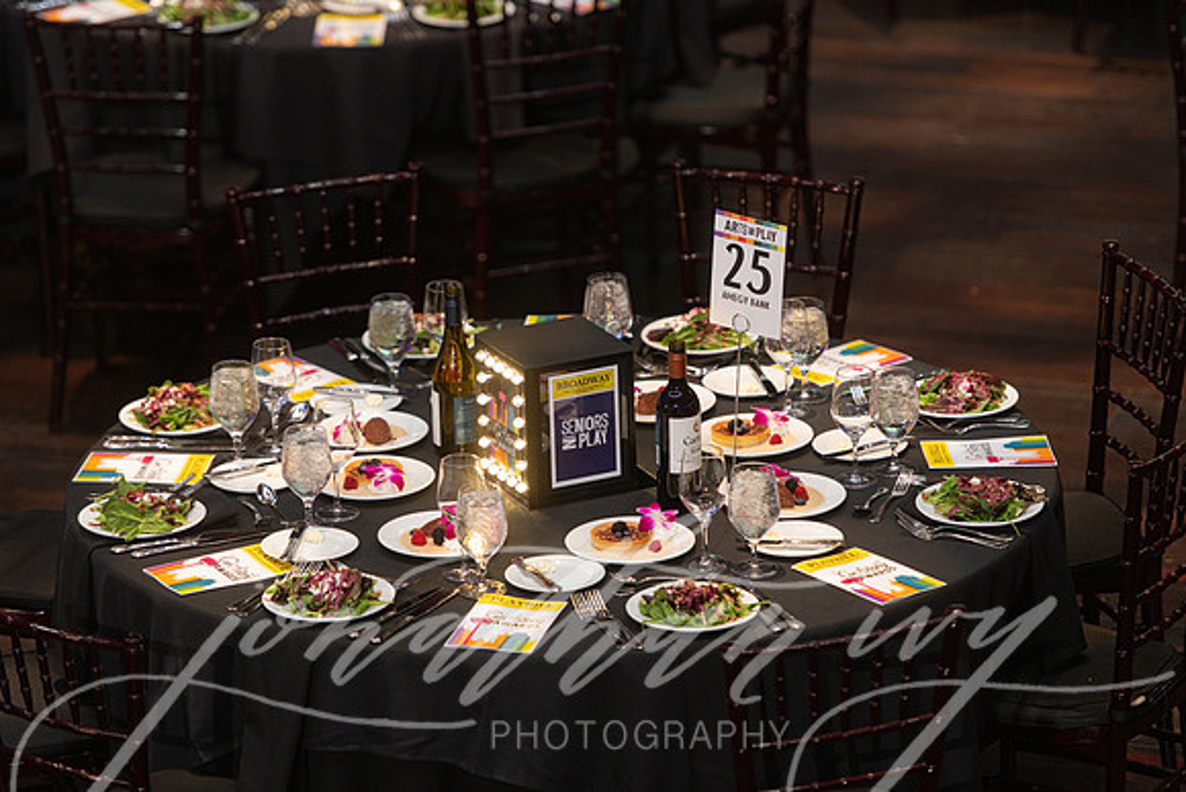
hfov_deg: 11.7
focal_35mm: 175
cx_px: 593
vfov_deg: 7.9
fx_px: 5766
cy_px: 396
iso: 2000
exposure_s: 1/60
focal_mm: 175
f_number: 2.8
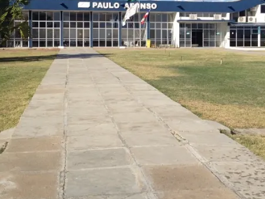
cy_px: 34
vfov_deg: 24.3
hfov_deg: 32.7
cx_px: 143
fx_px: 452
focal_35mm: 59
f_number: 2.4
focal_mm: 4.28
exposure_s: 1/2304
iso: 50
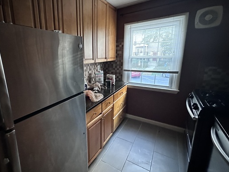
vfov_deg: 71.5
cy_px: 80
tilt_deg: -11.7
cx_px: 84
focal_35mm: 18
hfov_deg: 85.9
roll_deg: +1.6
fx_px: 119
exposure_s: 1/60
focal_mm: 2.22
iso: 1250
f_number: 2.2
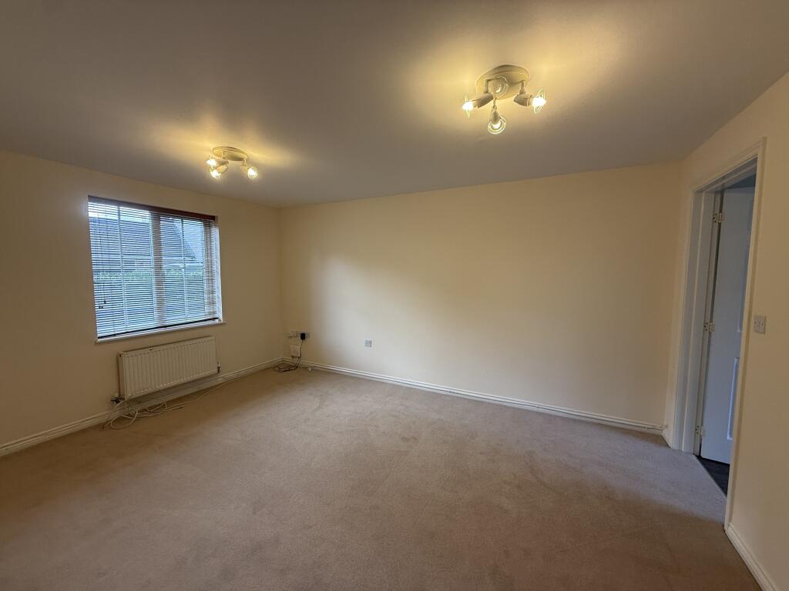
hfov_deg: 102.1
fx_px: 319
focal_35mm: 14
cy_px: 296
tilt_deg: -4.0
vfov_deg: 85.7
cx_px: 394
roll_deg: +0.2
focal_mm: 2.22
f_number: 2.2
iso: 100
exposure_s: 1/99
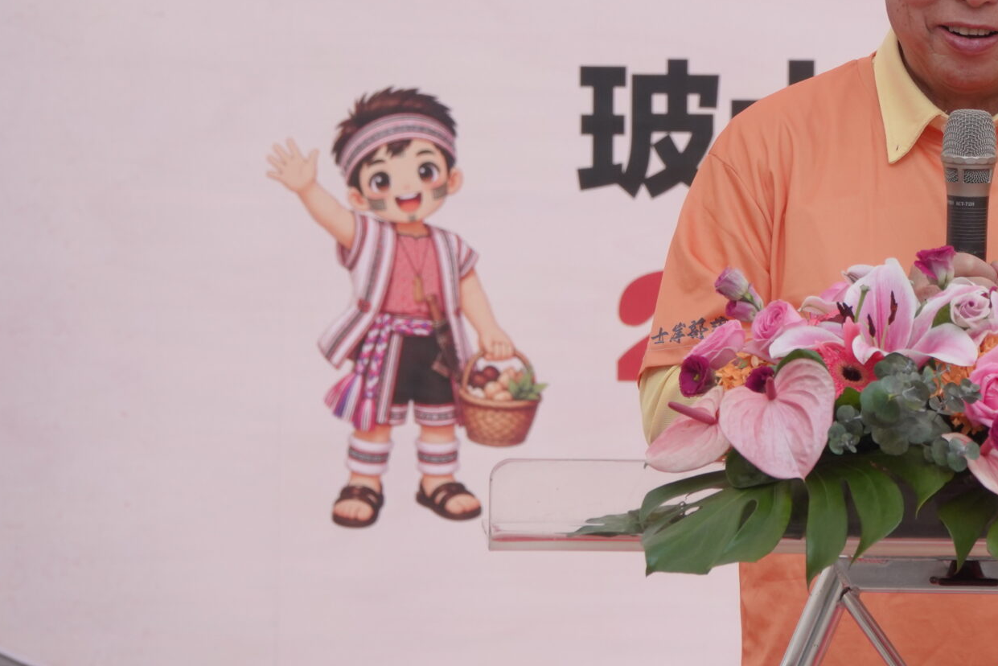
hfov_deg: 5.2
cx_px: 941
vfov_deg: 3.5
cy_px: 33
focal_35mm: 396
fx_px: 10980
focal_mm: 70.27
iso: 100
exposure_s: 1/200
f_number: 4
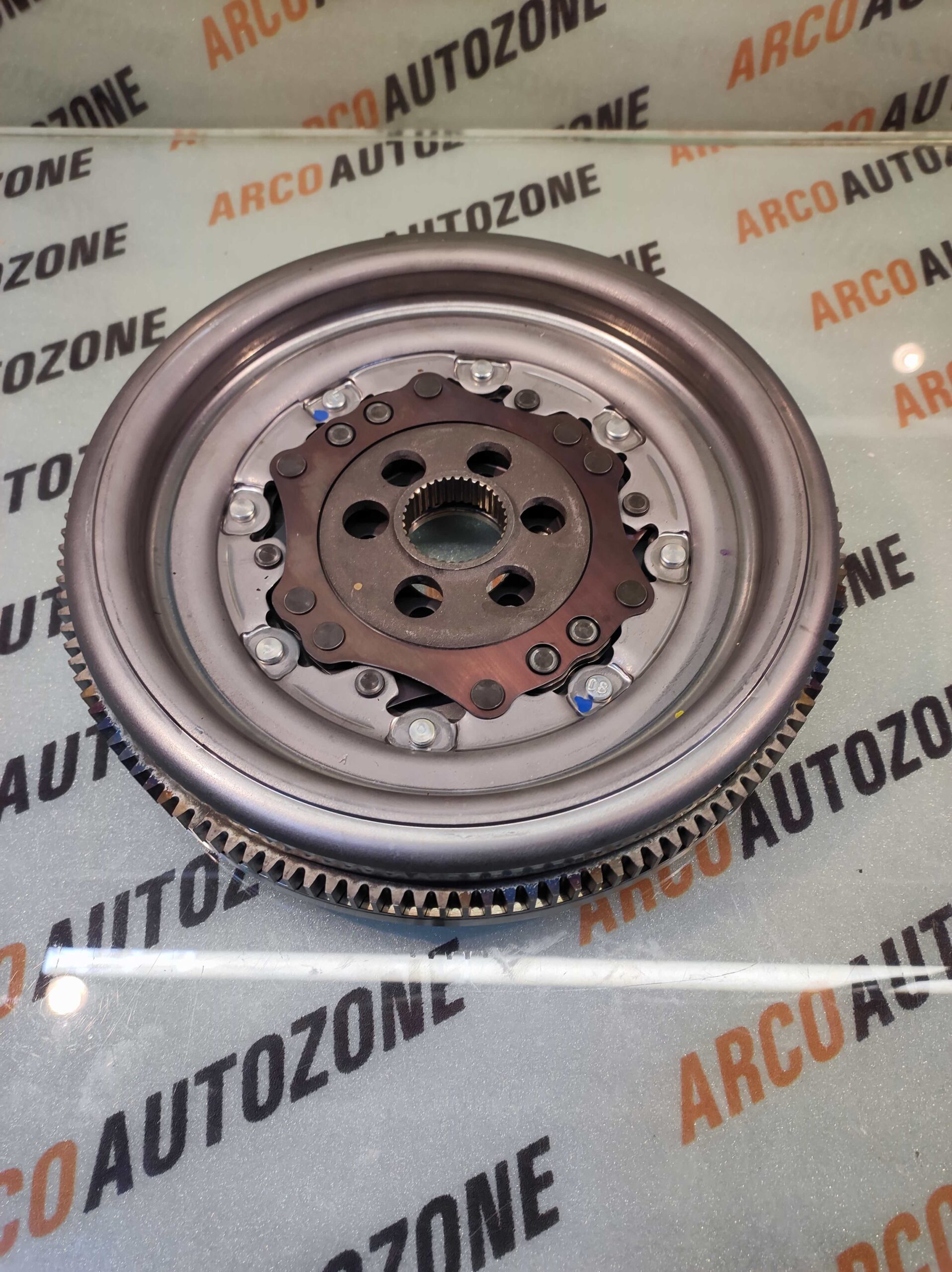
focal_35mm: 17
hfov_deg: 74.7
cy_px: 636
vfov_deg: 91.1
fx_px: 624
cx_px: 476
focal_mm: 4.74
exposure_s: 1/33
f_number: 1.79
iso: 80
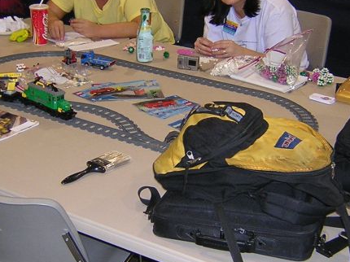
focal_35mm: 67
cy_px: 95
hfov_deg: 29.0
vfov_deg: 21.9
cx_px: 156
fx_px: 677
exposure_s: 1/60.1
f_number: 2.6
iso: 212
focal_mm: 4.7
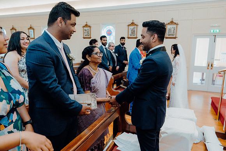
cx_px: 113
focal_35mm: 26
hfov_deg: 69.4
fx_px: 163
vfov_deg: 49.6
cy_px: 76
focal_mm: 26
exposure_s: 1/160
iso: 2500
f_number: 3.5
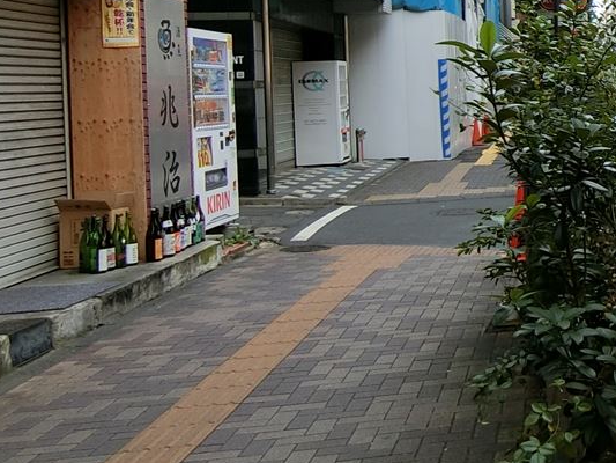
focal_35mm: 57
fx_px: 1015
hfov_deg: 26.3
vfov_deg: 25.2
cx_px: 882
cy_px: 88
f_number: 2.7
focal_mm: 4.06
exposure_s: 1/400
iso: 80
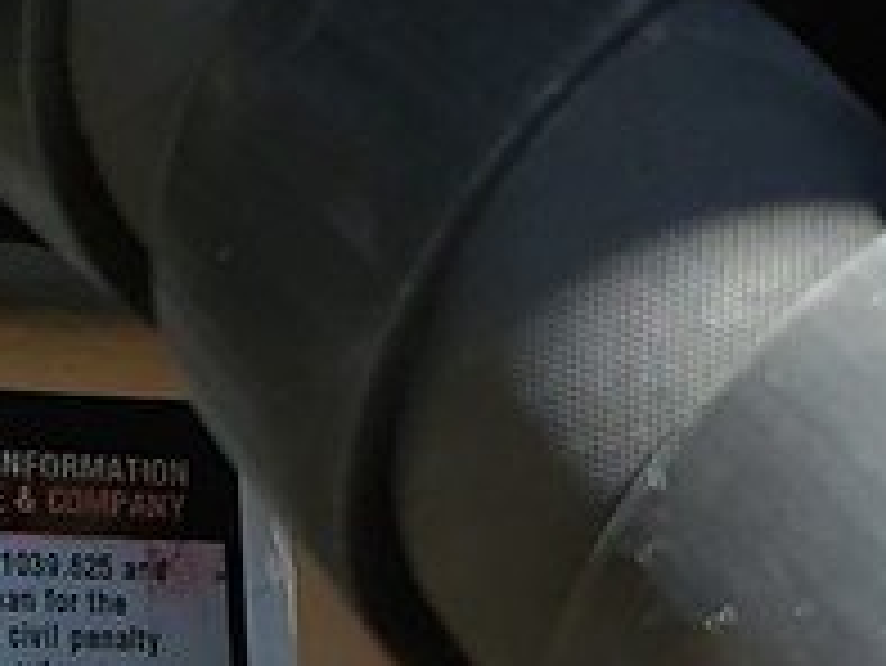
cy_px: 814
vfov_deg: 10.8
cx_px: -243
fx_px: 3457
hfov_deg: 14.1
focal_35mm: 135
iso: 50
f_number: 2.4
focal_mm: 4.3
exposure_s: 1/509
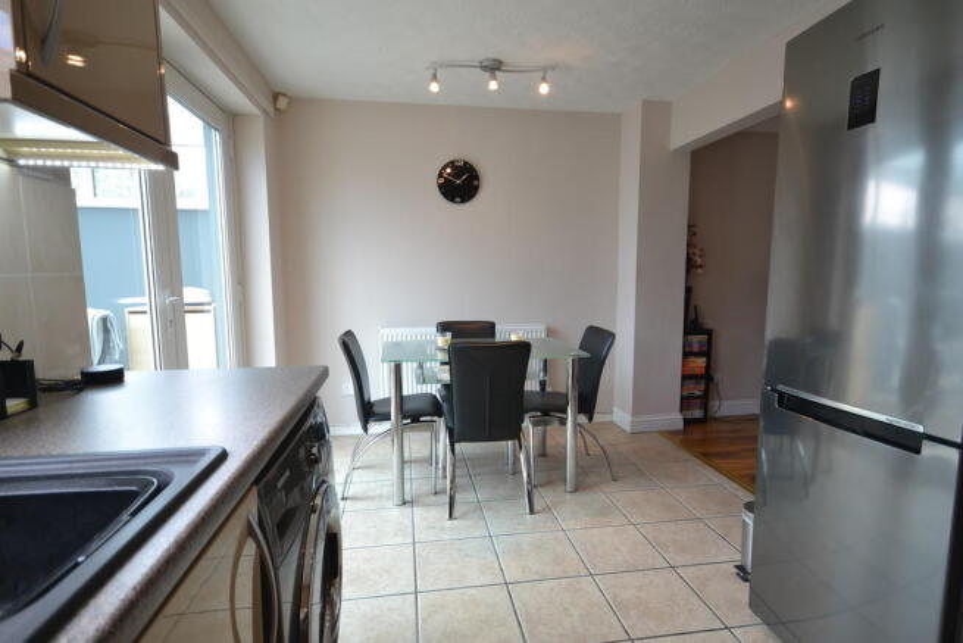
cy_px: 322
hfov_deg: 90.0
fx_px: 482
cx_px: 482
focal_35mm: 18
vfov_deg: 67.4
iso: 100
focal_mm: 12
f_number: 4.5
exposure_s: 1/15
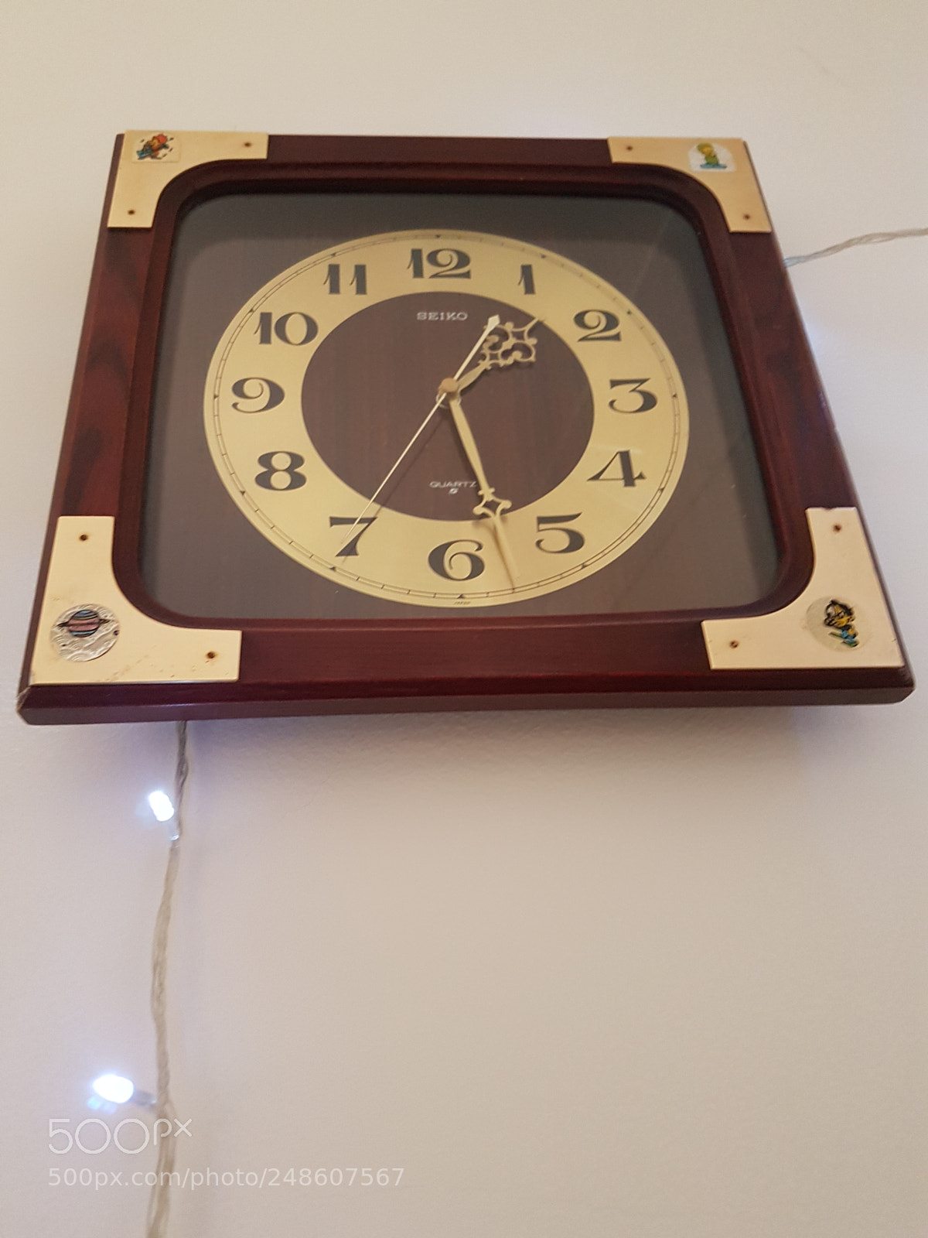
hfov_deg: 53.1
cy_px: 619
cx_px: 464
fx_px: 929
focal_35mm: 26
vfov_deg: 67.3
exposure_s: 1/10
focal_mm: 4.2
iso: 200
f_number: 1.7
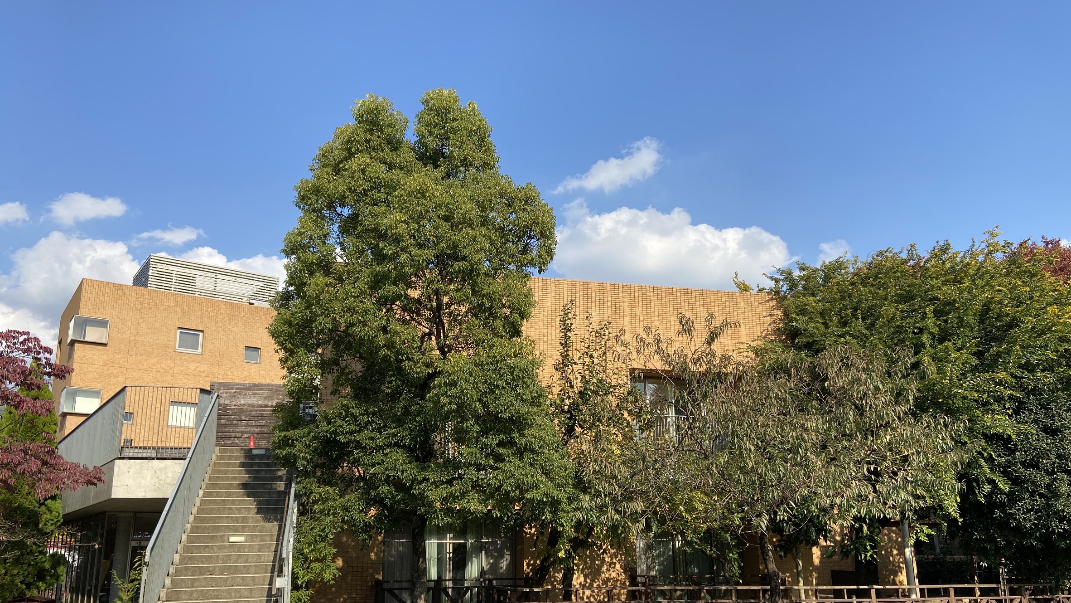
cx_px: 546
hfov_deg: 66.1
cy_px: 371
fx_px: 824
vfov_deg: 40.0
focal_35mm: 29
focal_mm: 4.25
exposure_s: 1/2141
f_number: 1.8
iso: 32
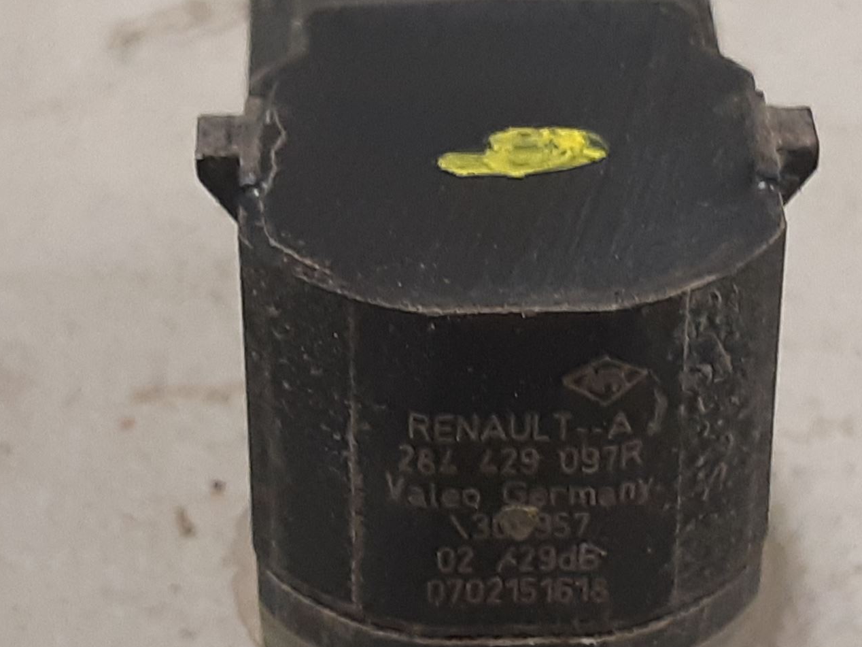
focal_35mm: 42
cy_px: 331
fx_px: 1046
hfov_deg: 44.7
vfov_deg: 34.3
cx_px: 472
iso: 160
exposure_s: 1/50
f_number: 1.7
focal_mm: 3.93
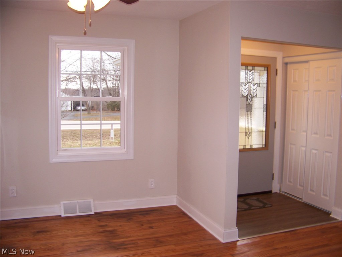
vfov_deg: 39.7
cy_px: 128
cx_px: 171
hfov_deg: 51.4
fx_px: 356
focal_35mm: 36
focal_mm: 5.85
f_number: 2.8
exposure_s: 1/30
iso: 64
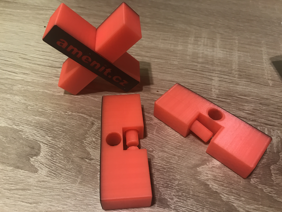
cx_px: 141
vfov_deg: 49.7
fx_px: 228
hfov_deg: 63.4
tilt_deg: -48.9
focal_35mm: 28
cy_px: 106
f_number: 1.8
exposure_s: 1/33
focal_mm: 3.99
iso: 40
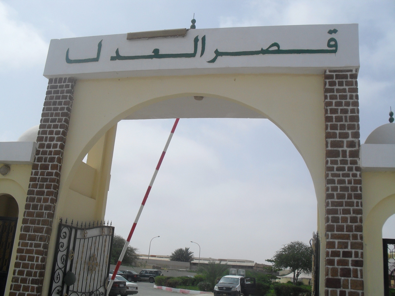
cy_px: 148
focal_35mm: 35
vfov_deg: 40.7
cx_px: 198
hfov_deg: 52.6
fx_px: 399
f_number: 8.4
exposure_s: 1/750
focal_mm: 6.3
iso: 100
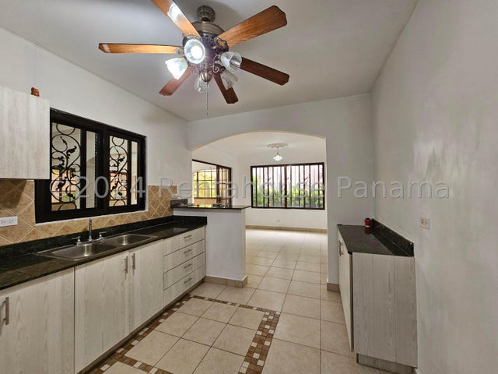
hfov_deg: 106.2
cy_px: 187
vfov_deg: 89.9
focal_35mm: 13
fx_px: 187
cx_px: 249
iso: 160
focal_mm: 2.2
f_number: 2.2
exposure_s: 1/60
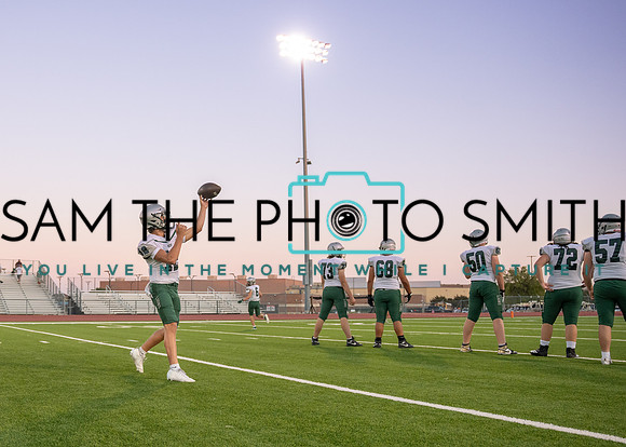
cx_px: 170
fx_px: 662
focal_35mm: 37
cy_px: 267
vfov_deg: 37.2
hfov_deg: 49.0
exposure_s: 1/1600
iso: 1250
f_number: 2.8
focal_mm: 24
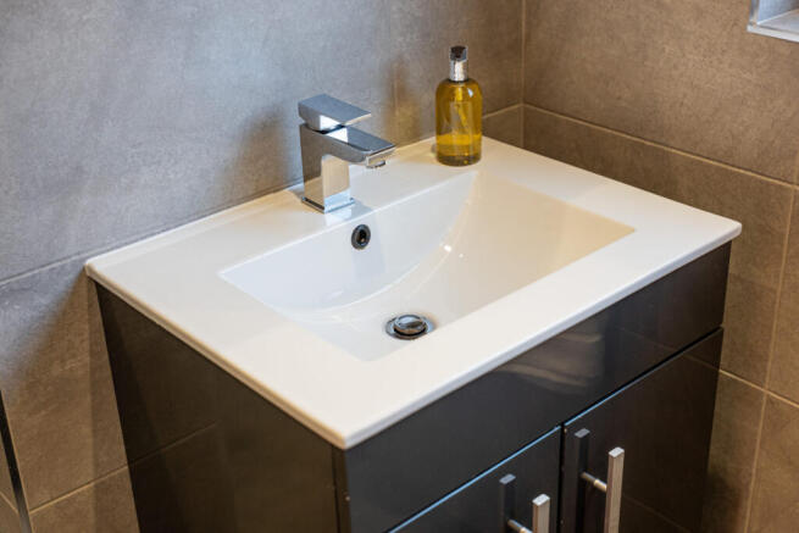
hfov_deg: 40.3
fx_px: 1088
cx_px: 400
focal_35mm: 49
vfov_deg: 27.5
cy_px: 266
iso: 640
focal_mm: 49
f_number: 3.5
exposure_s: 1/160
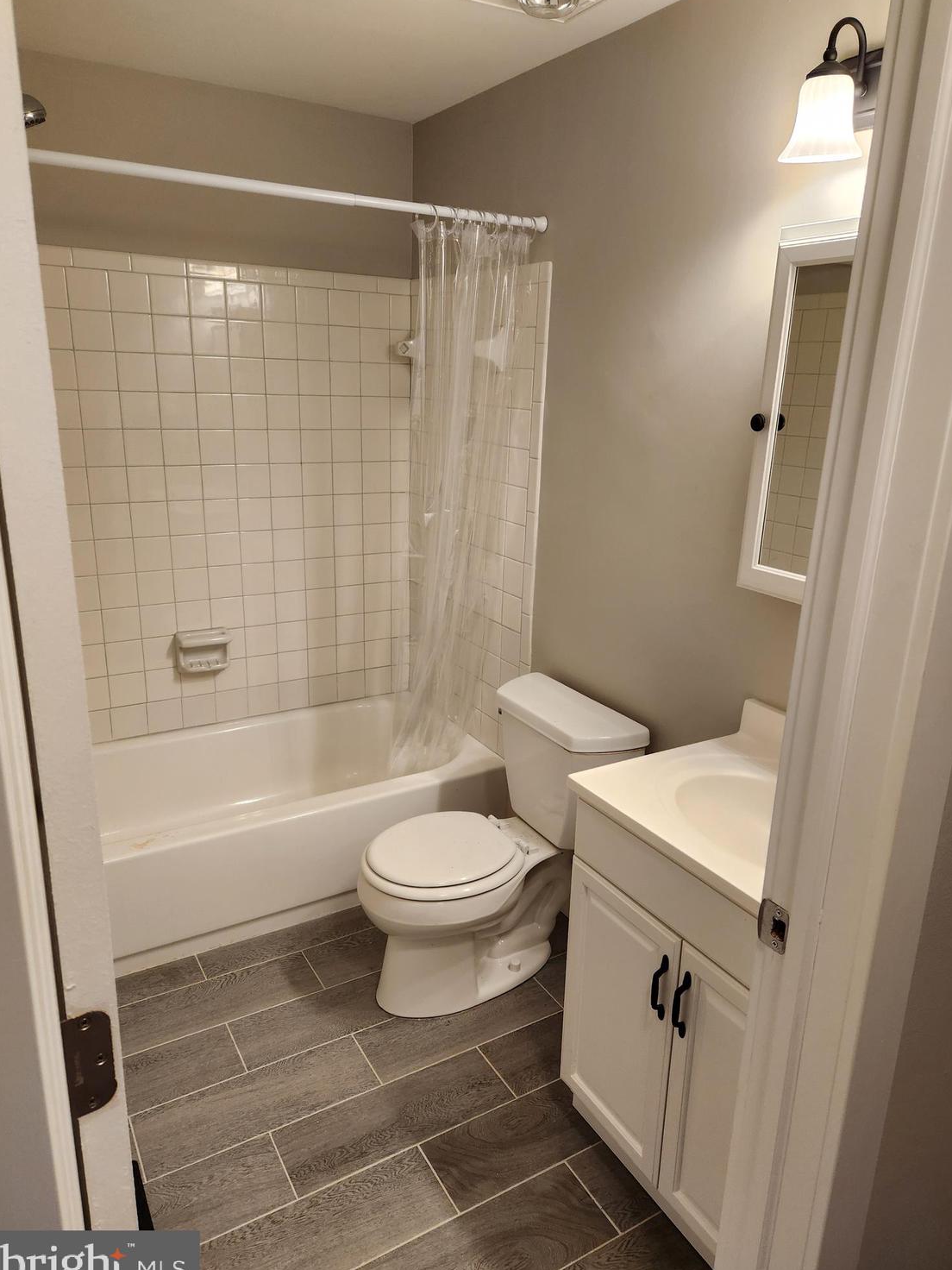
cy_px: 638
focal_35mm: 24
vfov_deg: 71.6
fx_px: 880
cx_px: 481
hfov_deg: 56.8
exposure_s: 1/120
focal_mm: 5.4
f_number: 1.8
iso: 125
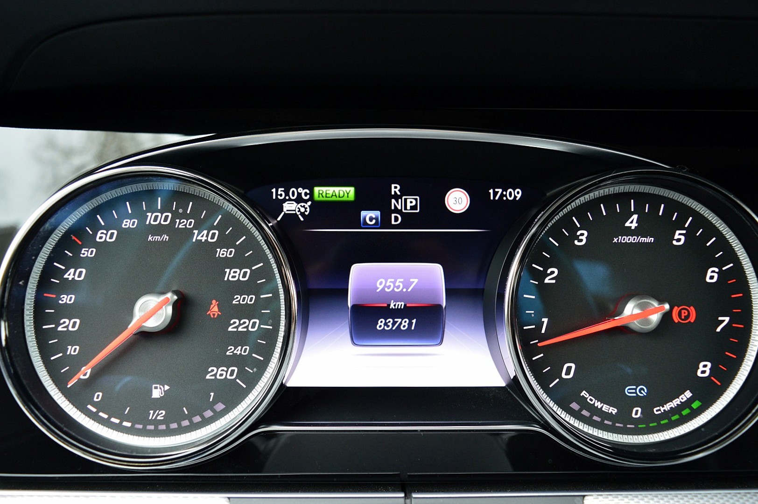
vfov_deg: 41.6
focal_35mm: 32
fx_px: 663
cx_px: 379
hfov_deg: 59.5
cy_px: 252
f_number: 5
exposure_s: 1/60
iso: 800
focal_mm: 21
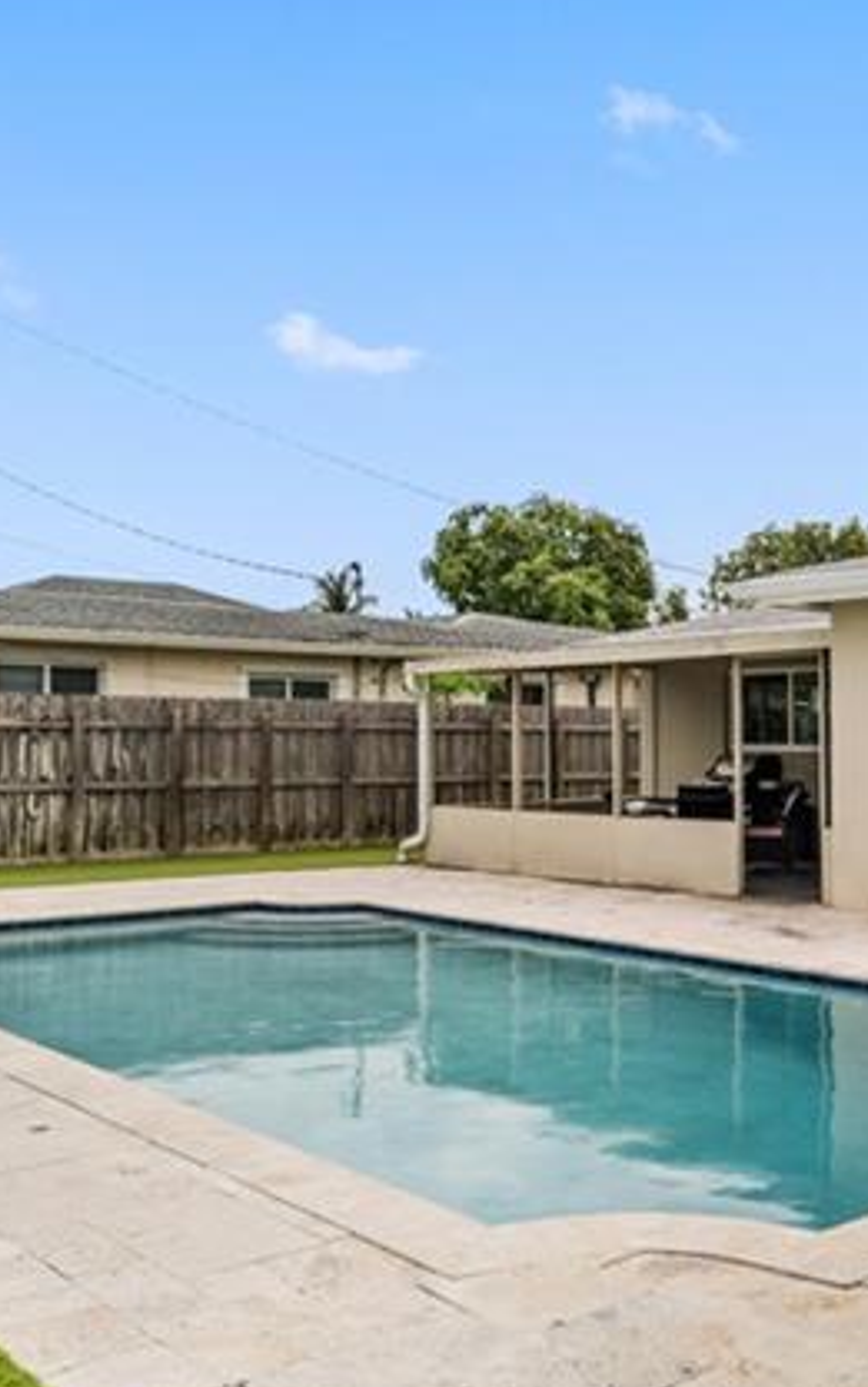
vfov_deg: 54.7
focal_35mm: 35
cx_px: 569
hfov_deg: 36.0
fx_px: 1323
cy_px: 868
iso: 250
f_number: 10
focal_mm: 14
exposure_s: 1/800
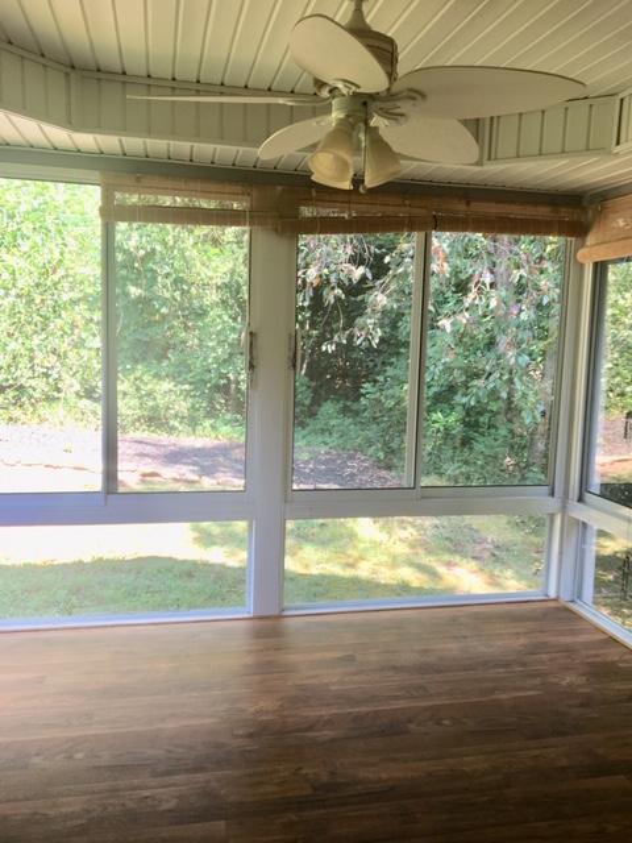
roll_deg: -2.0
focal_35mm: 29
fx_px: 706
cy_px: 422
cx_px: 316
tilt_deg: -6.9
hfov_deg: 48.2
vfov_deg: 61.7
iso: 25
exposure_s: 1/60
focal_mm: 4.15
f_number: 2.2
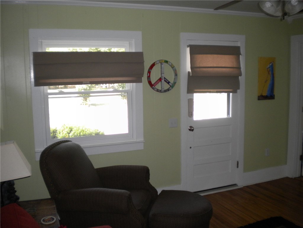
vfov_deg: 40.7
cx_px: 152
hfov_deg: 52.6
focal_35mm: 35
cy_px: 114
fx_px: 306
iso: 217
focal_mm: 6.3
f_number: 3.1
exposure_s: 1/68.8
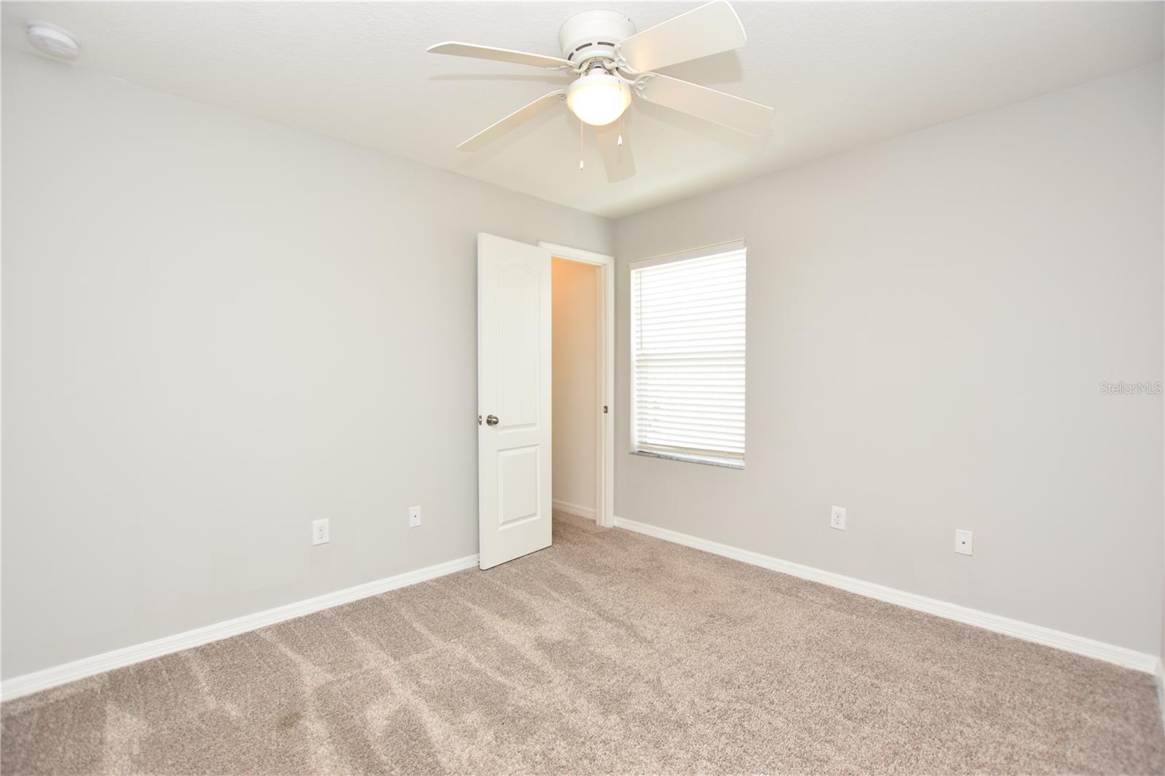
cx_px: 582
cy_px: 388
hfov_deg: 100.4
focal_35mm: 15
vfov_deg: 77.3
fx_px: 485
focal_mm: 10
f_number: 4
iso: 200
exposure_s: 1/60
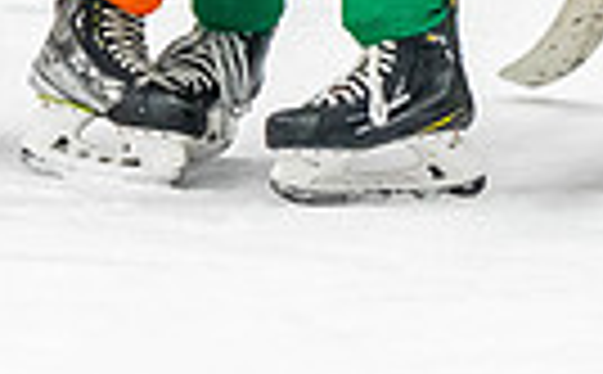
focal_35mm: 787
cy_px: -485
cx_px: 323
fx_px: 12901
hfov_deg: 2.7
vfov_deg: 1.7
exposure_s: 1/640
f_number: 2.8
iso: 1800
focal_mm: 105
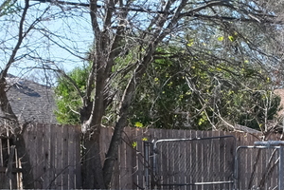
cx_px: 322
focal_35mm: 146
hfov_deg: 13.7
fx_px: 1152
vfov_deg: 9.1
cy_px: 288
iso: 320
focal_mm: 18
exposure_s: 1/250
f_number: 6.4
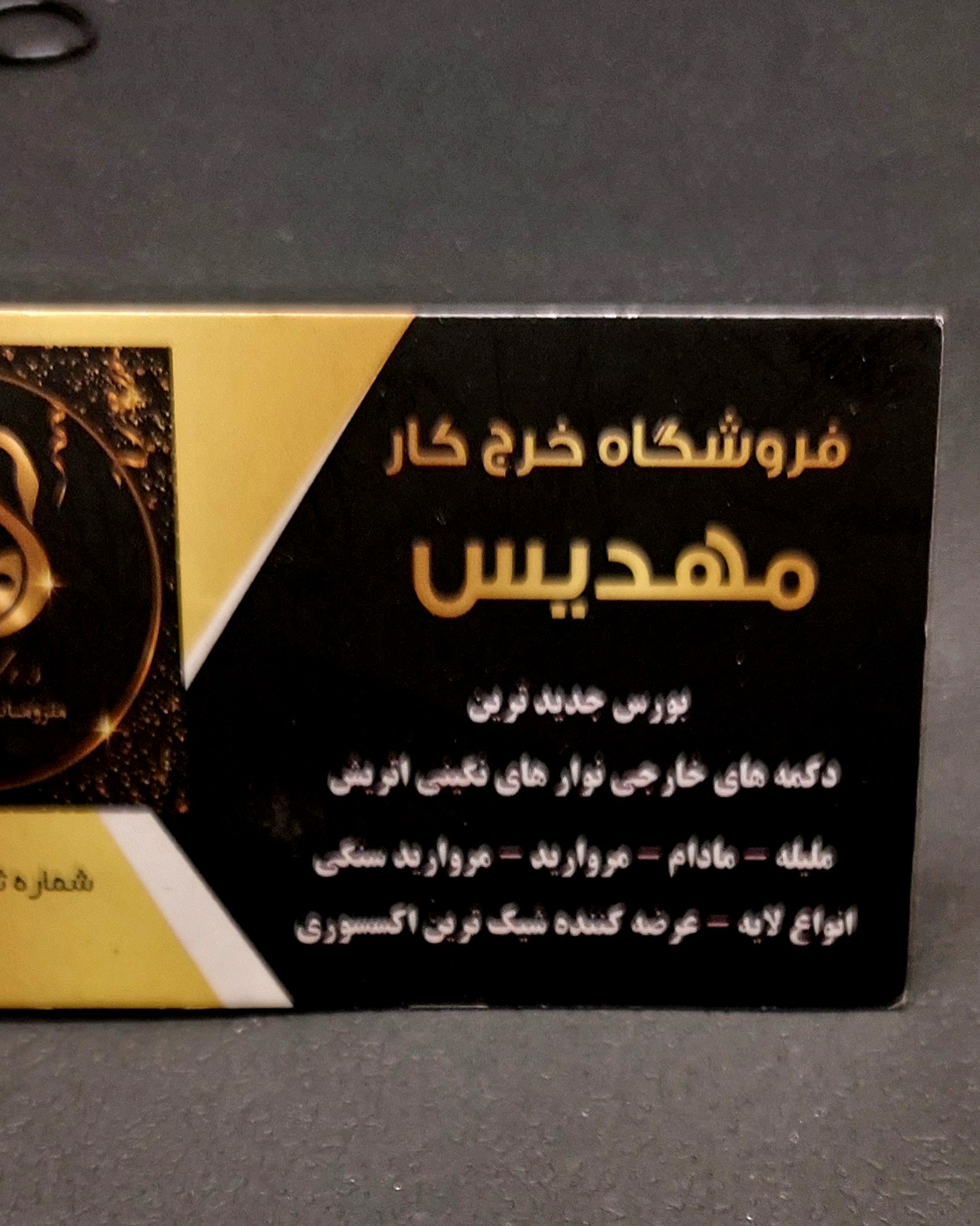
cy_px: 1621
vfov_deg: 24.5
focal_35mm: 67
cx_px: 516
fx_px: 2430
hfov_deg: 22.8
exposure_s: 1/120
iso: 32
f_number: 1.8
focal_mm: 5.23
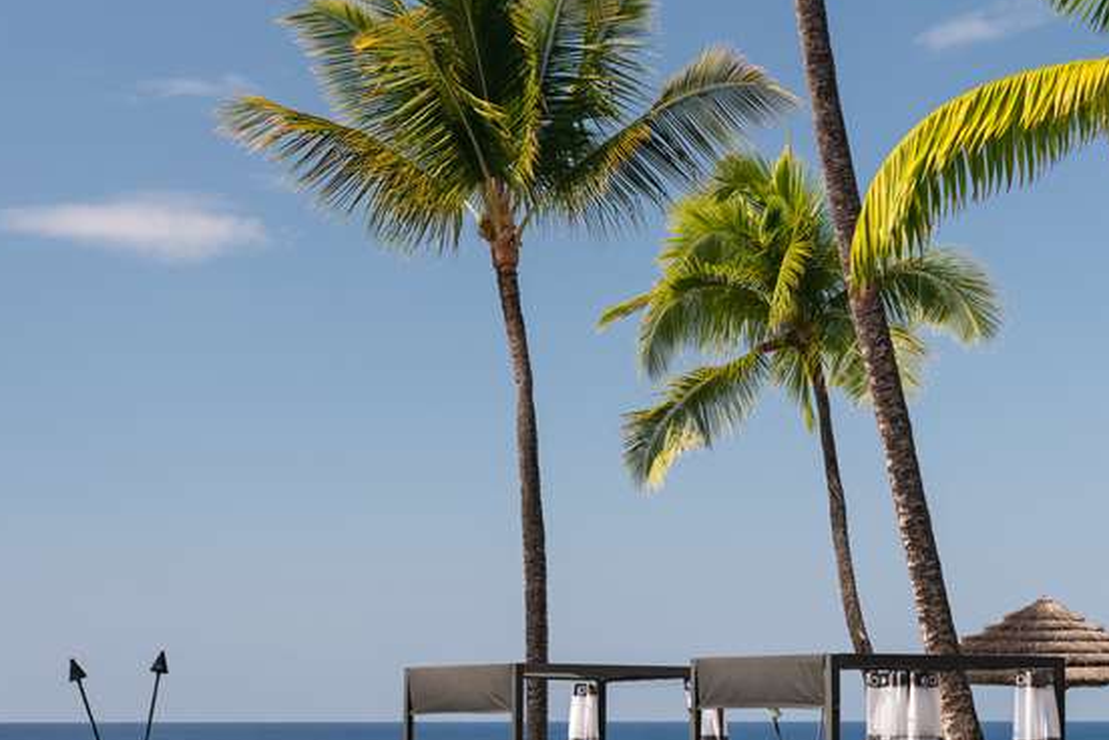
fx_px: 2741
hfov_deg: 22.9
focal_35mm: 89
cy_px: 590
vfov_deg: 15.3
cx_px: 587
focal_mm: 48
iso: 100
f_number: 6.3
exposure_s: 1/125
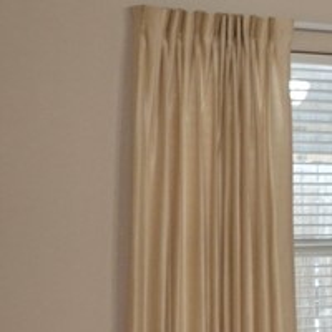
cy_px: 216
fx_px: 1204
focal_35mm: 111
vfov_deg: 15.7
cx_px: 875
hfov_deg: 11.7
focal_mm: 9
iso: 250
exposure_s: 1/30
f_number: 2.8
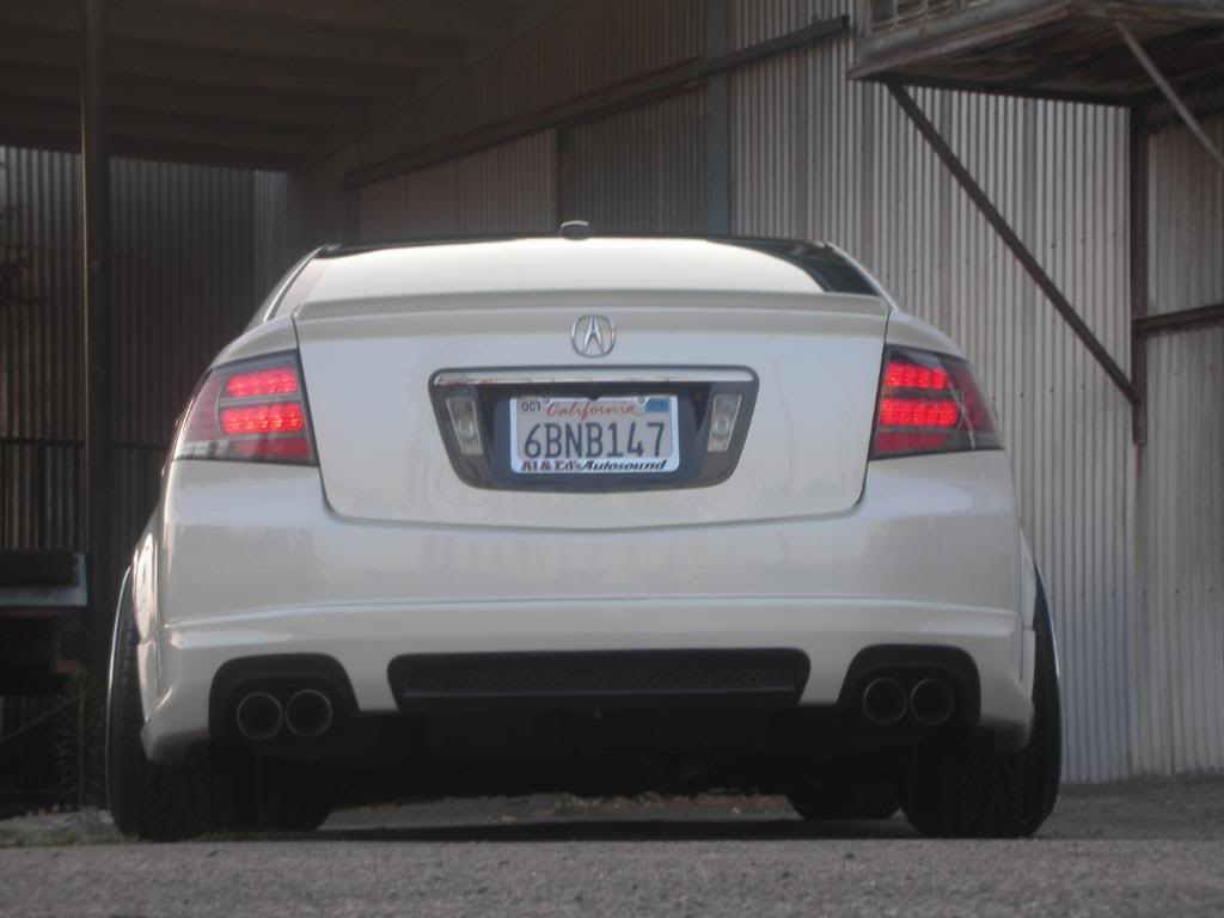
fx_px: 3713
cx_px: 612
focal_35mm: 105
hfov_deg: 18.7
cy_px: 459
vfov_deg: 14.1
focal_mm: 17.4
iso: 50
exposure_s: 1/30.7
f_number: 5.4
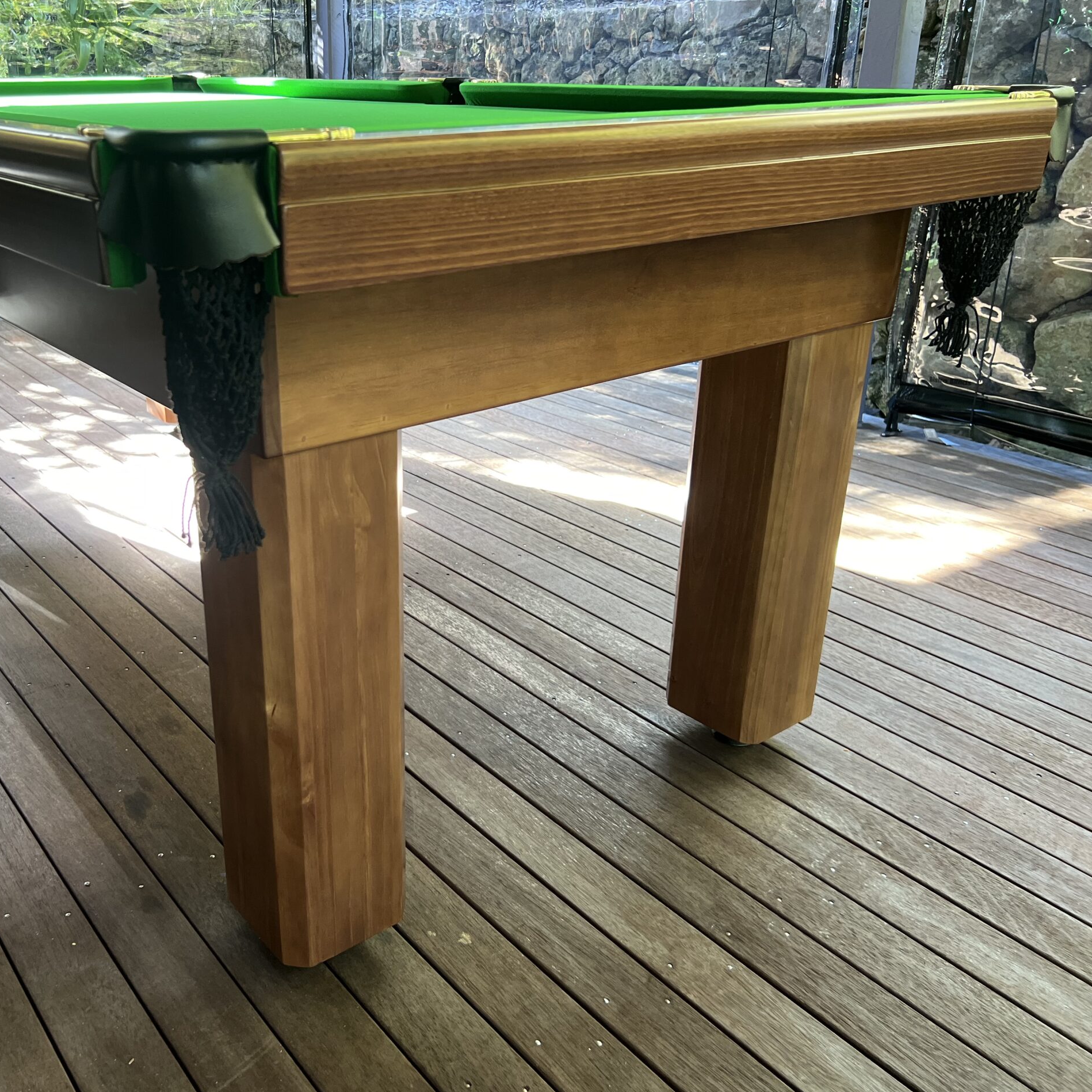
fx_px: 1106
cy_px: 542
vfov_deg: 52.5
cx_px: 374
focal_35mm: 31
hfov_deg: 51.7
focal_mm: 5.7
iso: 125
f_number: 1.5
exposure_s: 1/121
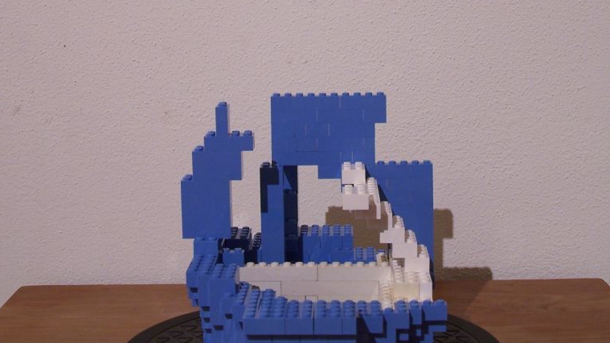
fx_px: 1213
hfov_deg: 28.2
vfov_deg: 15.9
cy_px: 23
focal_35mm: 75
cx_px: 305
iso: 80
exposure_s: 1/3
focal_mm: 8.5
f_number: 3
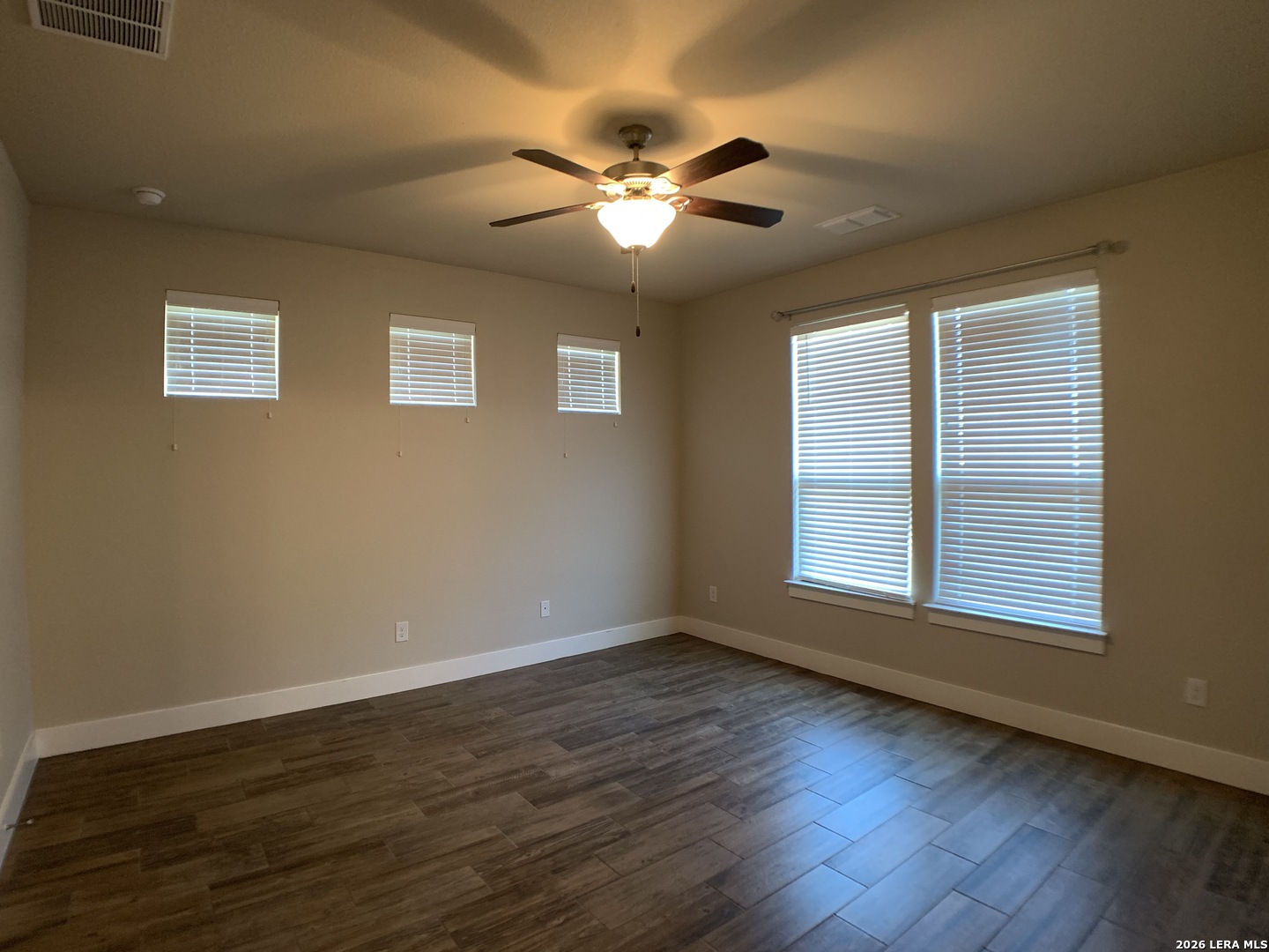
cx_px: 634
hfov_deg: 67.3
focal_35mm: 26
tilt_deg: +0.7
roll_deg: -0.2
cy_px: 476
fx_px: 953
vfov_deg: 53.1
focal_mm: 4.25
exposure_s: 1/60
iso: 160
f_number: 1.8
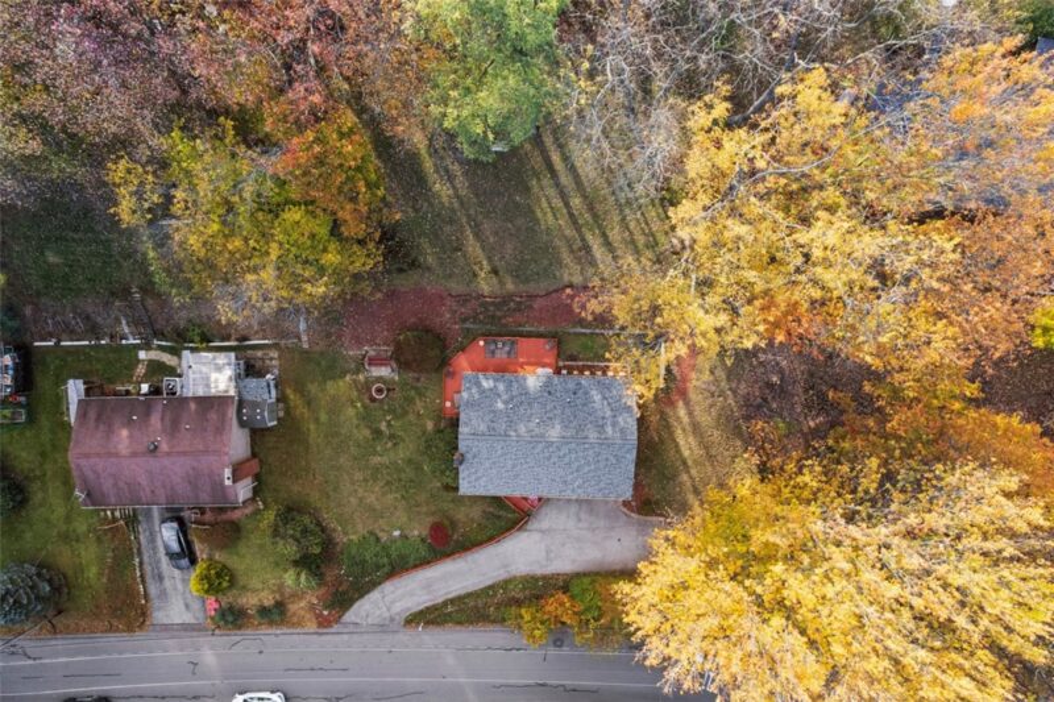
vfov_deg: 57.2
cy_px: 351
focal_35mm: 22
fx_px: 644
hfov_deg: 78.6
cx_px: 527
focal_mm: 8.38
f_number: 2.8
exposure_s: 1/80
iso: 170
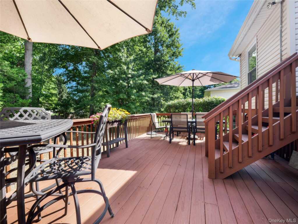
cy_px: 112
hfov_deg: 102.0
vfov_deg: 85.7
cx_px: 149
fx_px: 121
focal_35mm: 14
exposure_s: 1/250
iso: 200
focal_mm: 7
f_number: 3.5
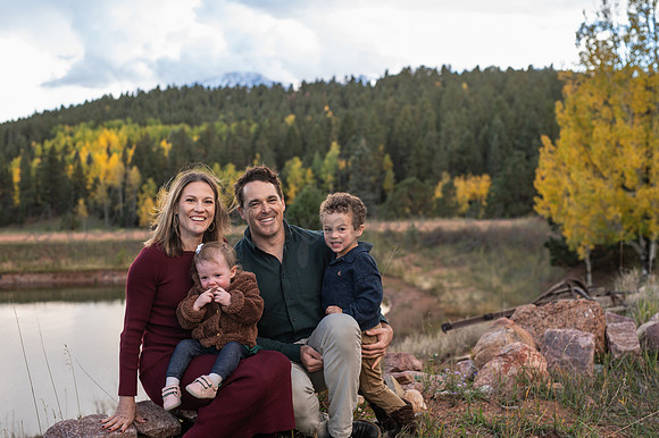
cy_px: 219
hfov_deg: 39.1
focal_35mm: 51
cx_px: 330
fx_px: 927
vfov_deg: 26.6
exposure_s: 1/320
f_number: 3.5
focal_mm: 50
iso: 250
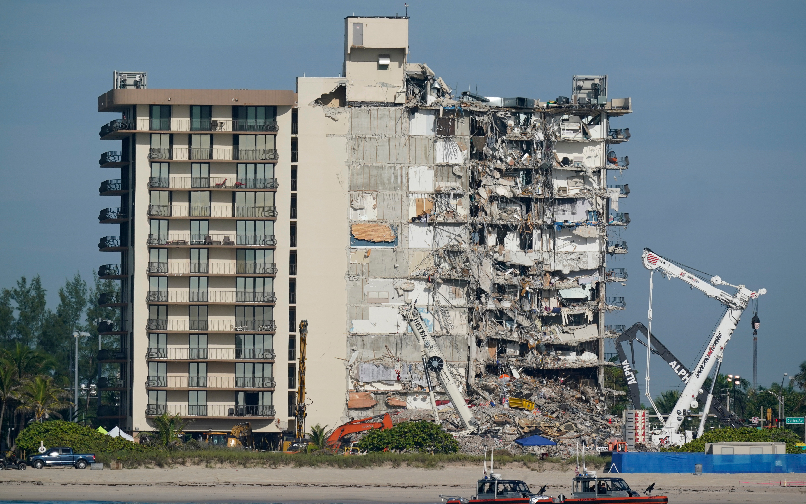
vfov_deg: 2.1
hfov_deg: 3.4
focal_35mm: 612
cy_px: 258
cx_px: 403
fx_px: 13443
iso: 500
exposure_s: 1/5000
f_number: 6.3
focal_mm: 600
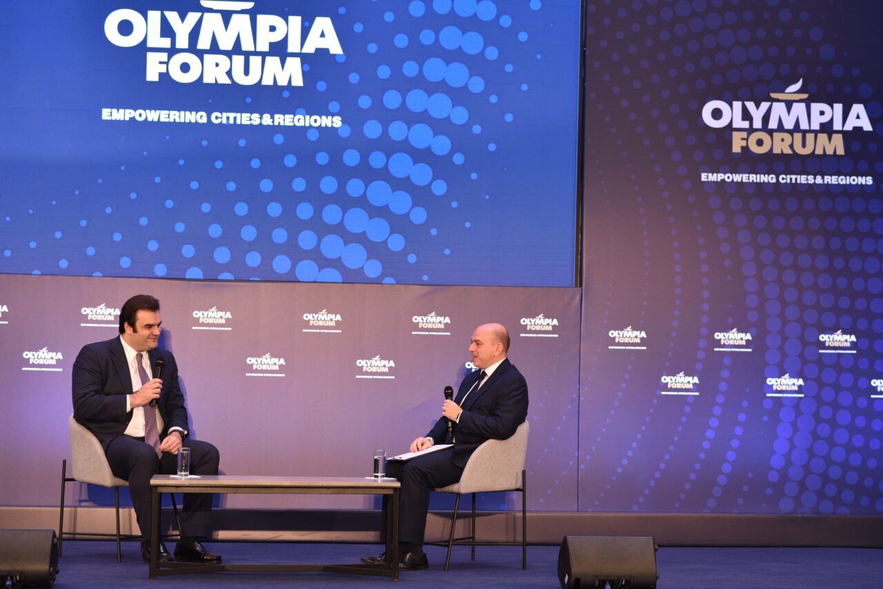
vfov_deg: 16.1
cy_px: 294
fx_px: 2084
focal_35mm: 85
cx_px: 442
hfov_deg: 23.9
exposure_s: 1/250
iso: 1000
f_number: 3.5
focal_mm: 85
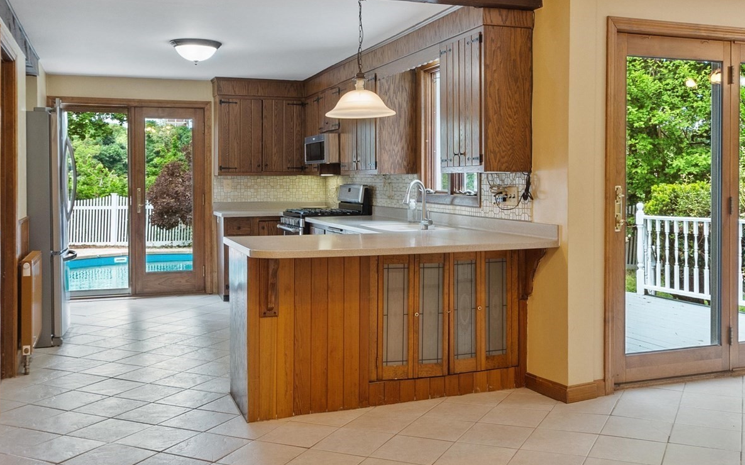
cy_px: 174
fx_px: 751
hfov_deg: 52.7
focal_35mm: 37
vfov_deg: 34.2
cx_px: 408
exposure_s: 1/4
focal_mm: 14
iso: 400
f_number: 8
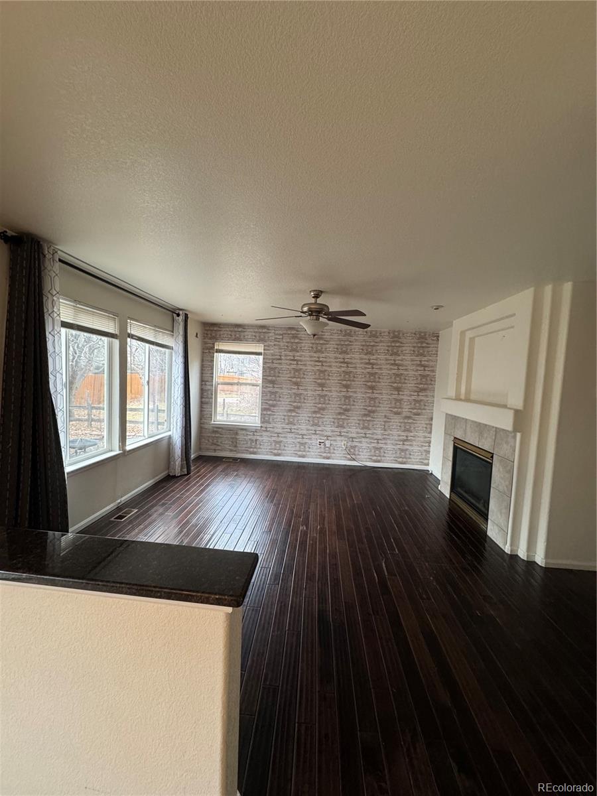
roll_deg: -2.9
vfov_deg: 102.1
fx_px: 322
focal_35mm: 14
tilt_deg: -4.7
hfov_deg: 85.7
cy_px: 398
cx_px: 298
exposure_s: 1/60
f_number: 2.2
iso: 320
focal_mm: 2.22
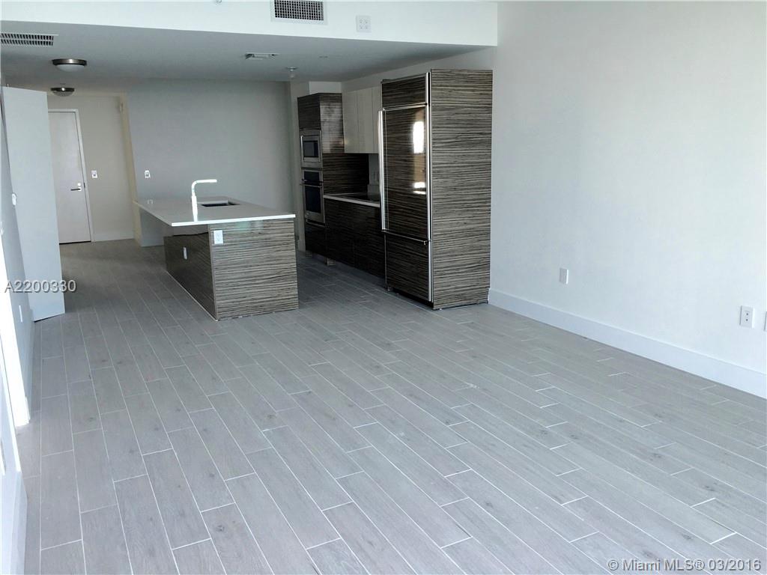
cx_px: 384
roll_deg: +1.6
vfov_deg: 48.2
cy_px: 288
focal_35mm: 29
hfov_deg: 61.7
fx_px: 643
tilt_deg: -11.0
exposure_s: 1/47
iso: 25
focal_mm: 4.15
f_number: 2.2
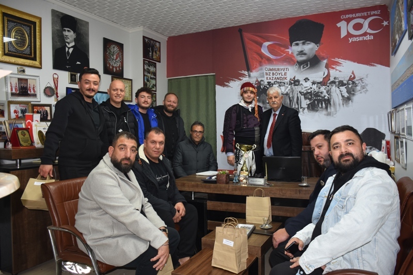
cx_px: 206
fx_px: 310
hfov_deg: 67.4
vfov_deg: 47.9
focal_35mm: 27
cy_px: 138
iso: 400
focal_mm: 18
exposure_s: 1/80
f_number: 3.5
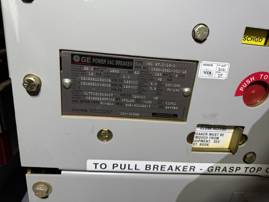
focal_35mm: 24
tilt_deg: -19.9
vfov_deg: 56.8
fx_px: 187
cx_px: 134
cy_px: 101
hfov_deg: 71.6
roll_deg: -5.6
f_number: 1.78
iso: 125
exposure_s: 1/120
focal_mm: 6.76
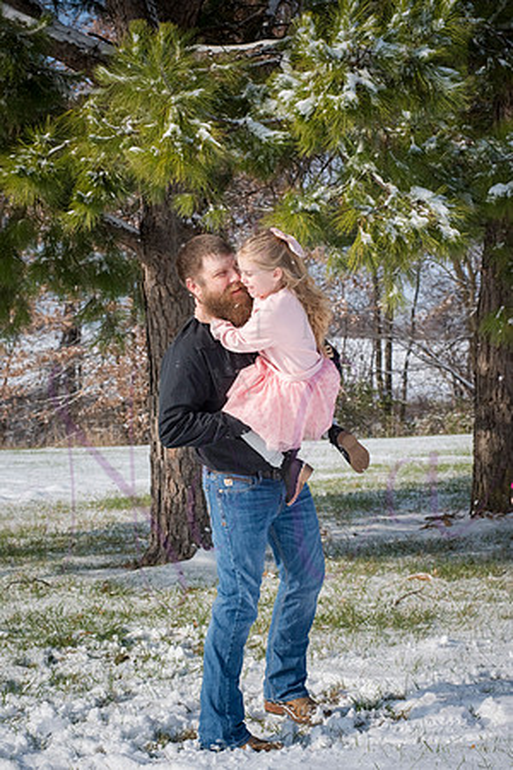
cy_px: 385
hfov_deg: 17.1
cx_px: 256
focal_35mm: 80
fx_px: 1710
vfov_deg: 25.4
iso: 640
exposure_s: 1/1600
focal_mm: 80
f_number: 11
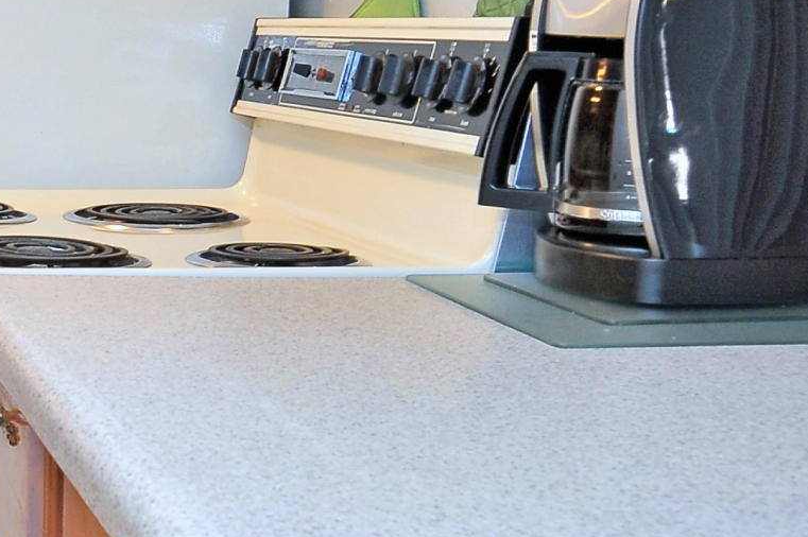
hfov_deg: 24.3
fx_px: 1592
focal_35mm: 71
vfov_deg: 19.0
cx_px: -285
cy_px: 129
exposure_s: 1/30
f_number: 7.1
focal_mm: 18
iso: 800
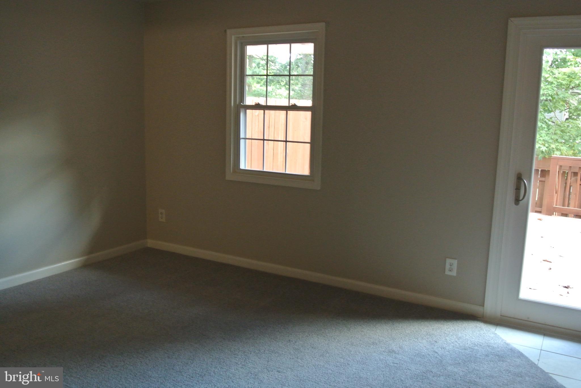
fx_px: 517
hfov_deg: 58.7
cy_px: 194
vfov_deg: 41.2
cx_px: 290
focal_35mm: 32
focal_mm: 12.2
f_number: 3.8
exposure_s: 1/30
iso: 640
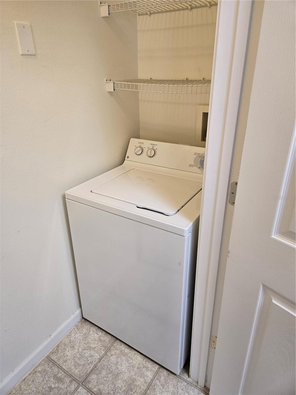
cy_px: 198
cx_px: 148
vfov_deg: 73.9
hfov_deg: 58.9
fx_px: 262
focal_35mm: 23
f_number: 1.8
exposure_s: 1/120
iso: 250
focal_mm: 5.4
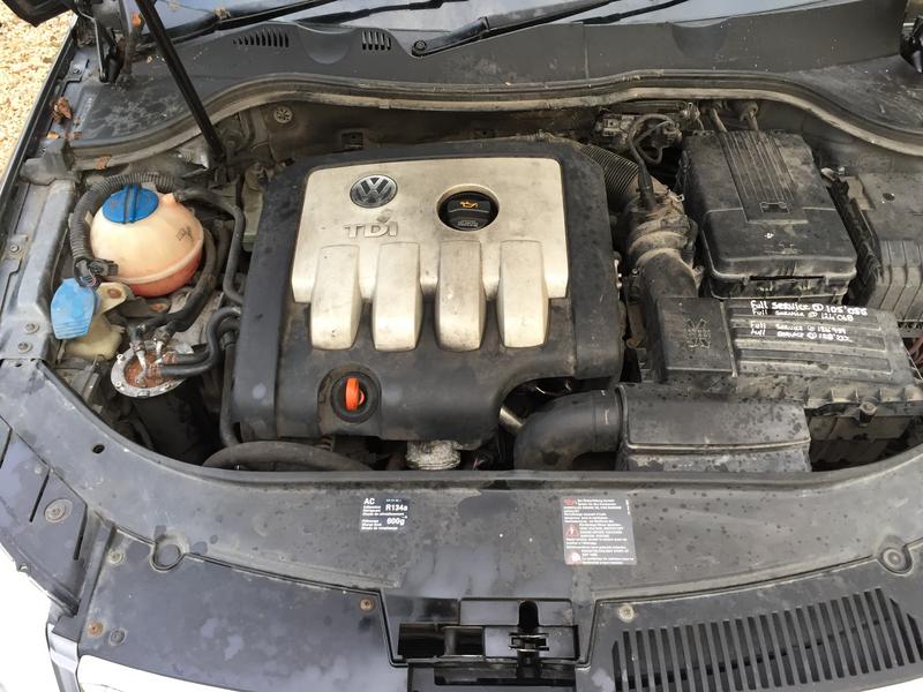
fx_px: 773
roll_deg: -3.0
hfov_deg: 61.7
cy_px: 346
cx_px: 462
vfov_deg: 48.2
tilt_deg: -44.6
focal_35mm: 29
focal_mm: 4.15
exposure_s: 1/33
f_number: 2.2
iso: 32
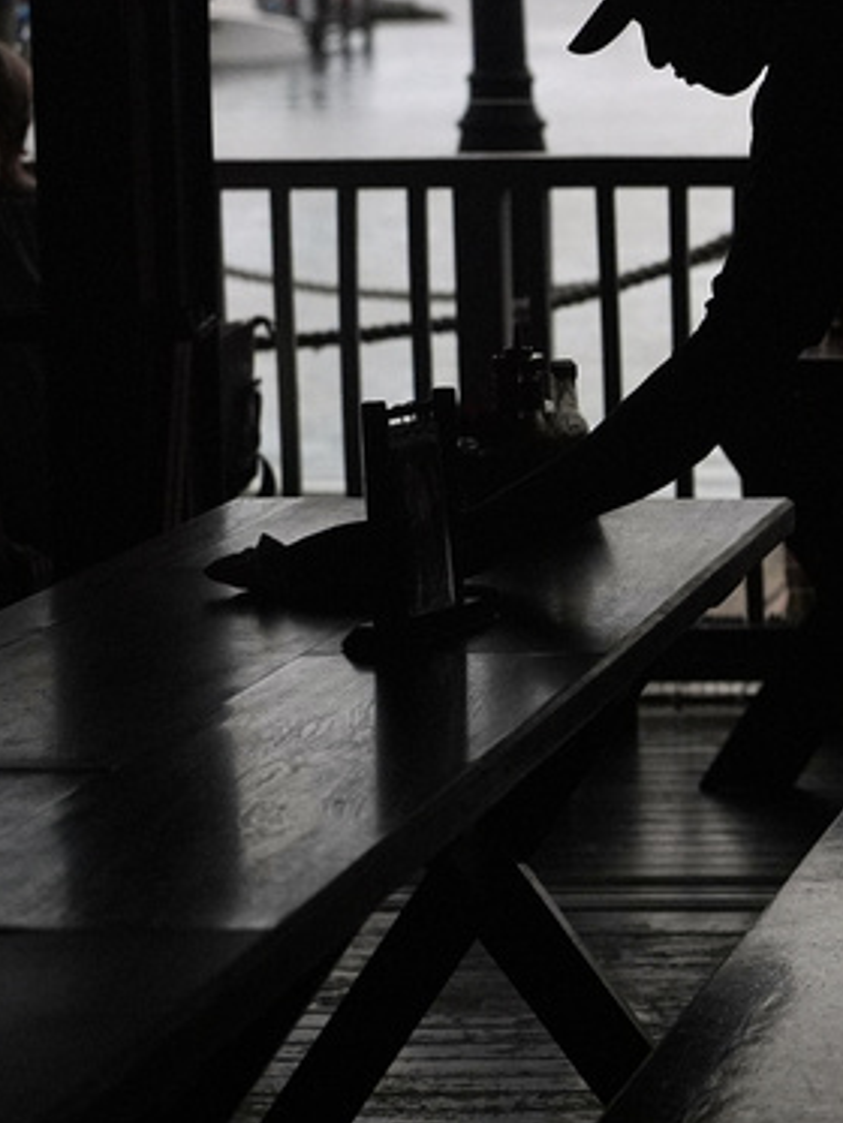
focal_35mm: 132
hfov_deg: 10.6
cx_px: 1472
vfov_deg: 14.9
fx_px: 4284
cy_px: 482
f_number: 2.8
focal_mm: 50
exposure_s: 1/80000
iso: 2500
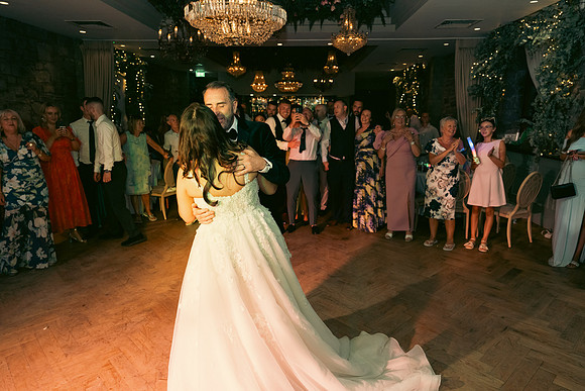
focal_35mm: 24
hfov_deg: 73.7
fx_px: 390
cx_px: 292
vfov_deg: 53.2
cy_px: 196
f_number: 3.5
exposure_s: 1/160
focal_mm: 24
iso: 2500
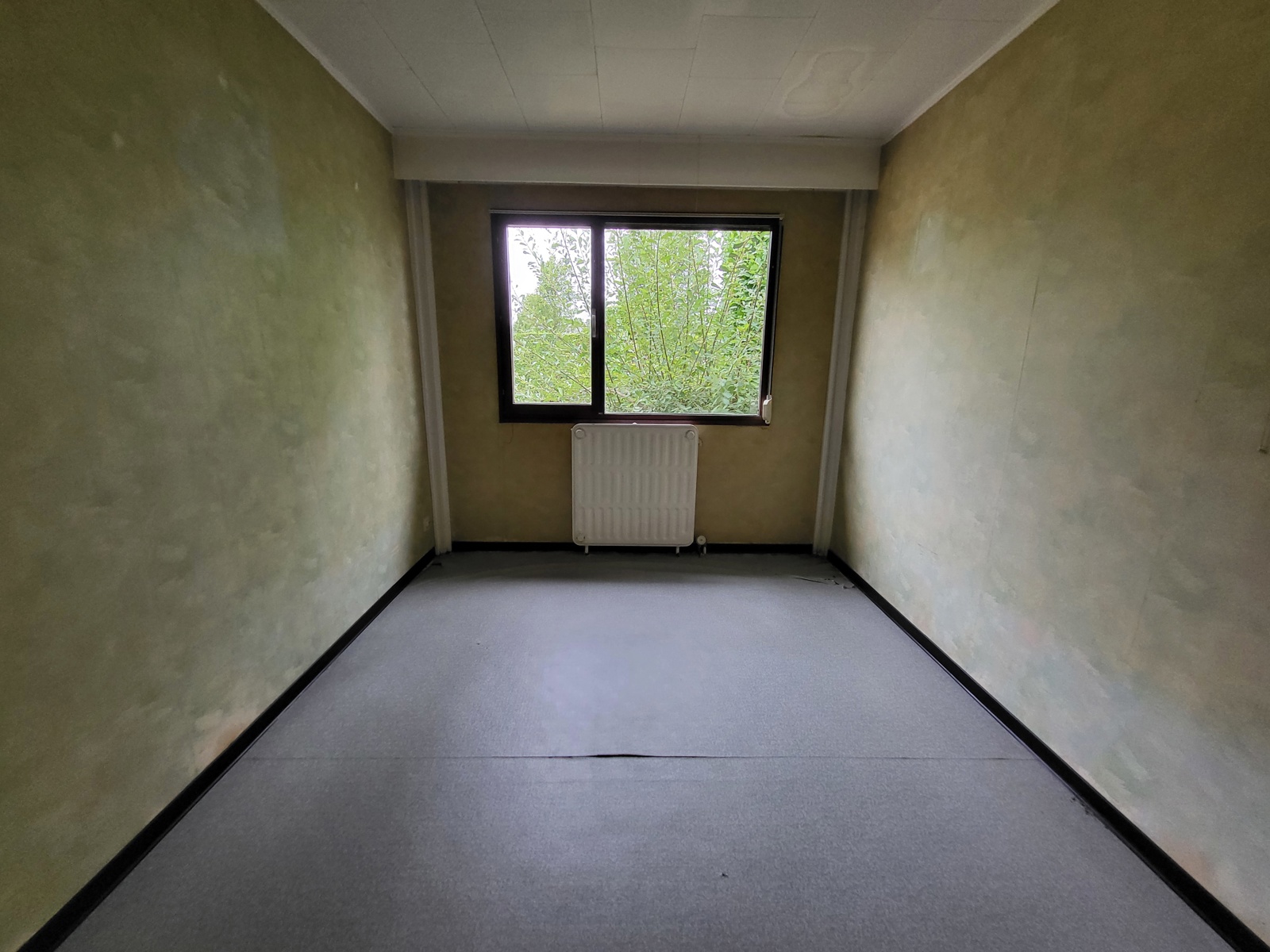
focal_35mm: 13
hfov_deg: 106.2
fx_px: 477
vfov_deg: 89.9
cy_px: 476
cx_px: 635
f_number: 2.2
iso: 320
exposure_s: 1/50
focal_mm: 1.74
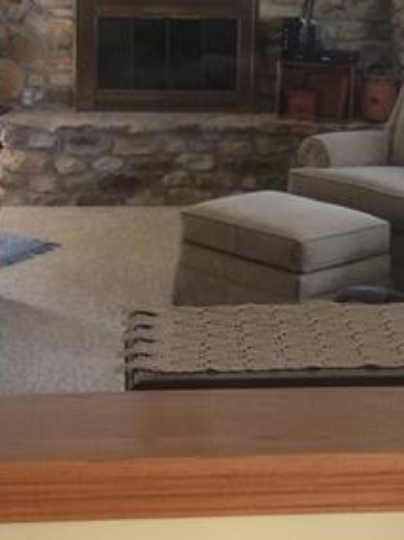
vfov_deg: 22.1
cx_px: 254
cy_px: 73
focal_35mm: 87
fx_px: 1356
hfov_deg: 16.9
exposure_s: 1/24
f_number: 2.4
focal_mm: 3.3
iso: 80
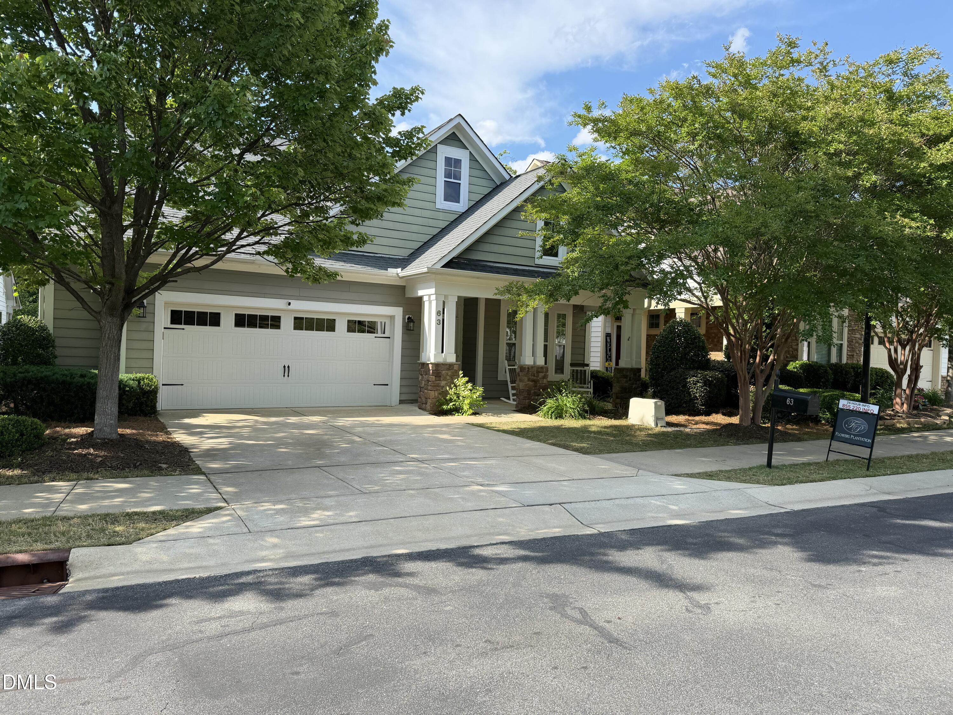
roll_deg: -1.7
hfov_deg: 71.6
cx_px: 476
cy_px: 358
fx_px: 661
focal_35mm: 24
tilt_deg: +0.9
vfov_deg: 56.8
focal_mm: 6.76
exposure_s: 1/1585
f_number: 1.78
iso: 80
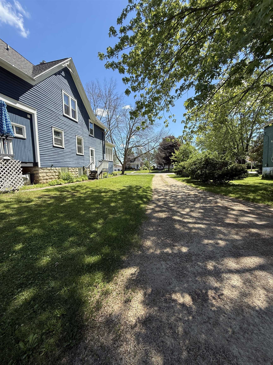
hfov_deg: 85.7
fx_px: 147
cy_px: 182
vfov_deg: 102.1
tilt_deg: -5.1
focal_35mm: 14
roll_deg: +0.8
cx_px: 136
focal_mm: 2.22
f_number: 2.2
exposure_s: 1/970
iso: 50
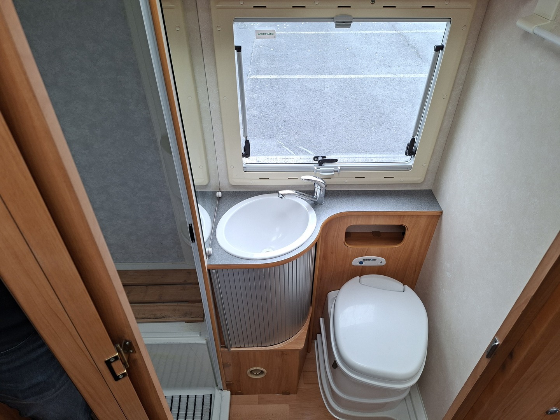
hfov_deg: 73.9
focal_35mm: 23
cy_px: 210
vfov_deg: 58.9
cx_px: 280
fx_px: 372
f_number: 1.8
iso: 80
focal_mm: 5.54
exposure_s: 1/120
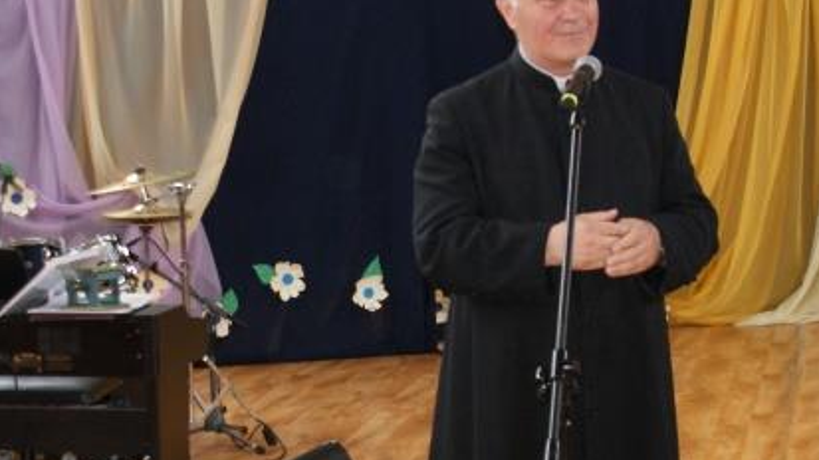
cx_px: 361
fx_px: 2366
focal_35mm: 109
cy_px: 352
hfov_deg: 19.6
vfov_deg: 11.1
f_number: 5.6
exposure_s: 1/60
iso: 400
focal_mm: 28
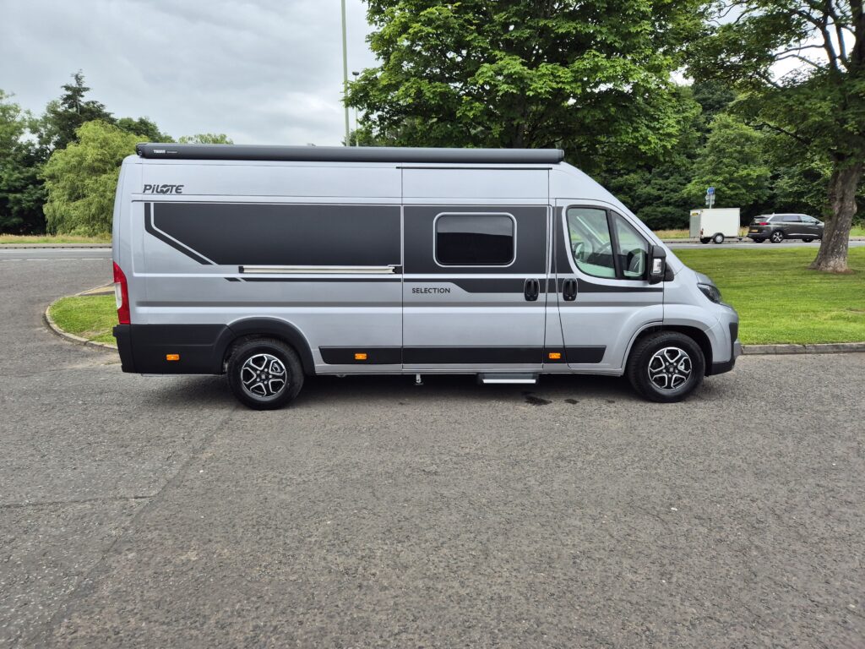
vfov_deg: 58.9
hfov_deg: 73.9
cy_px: 324
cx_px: 432
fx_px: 575
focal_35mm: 23
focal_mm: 5.4
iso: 25
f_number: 1.8
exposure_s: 1/390
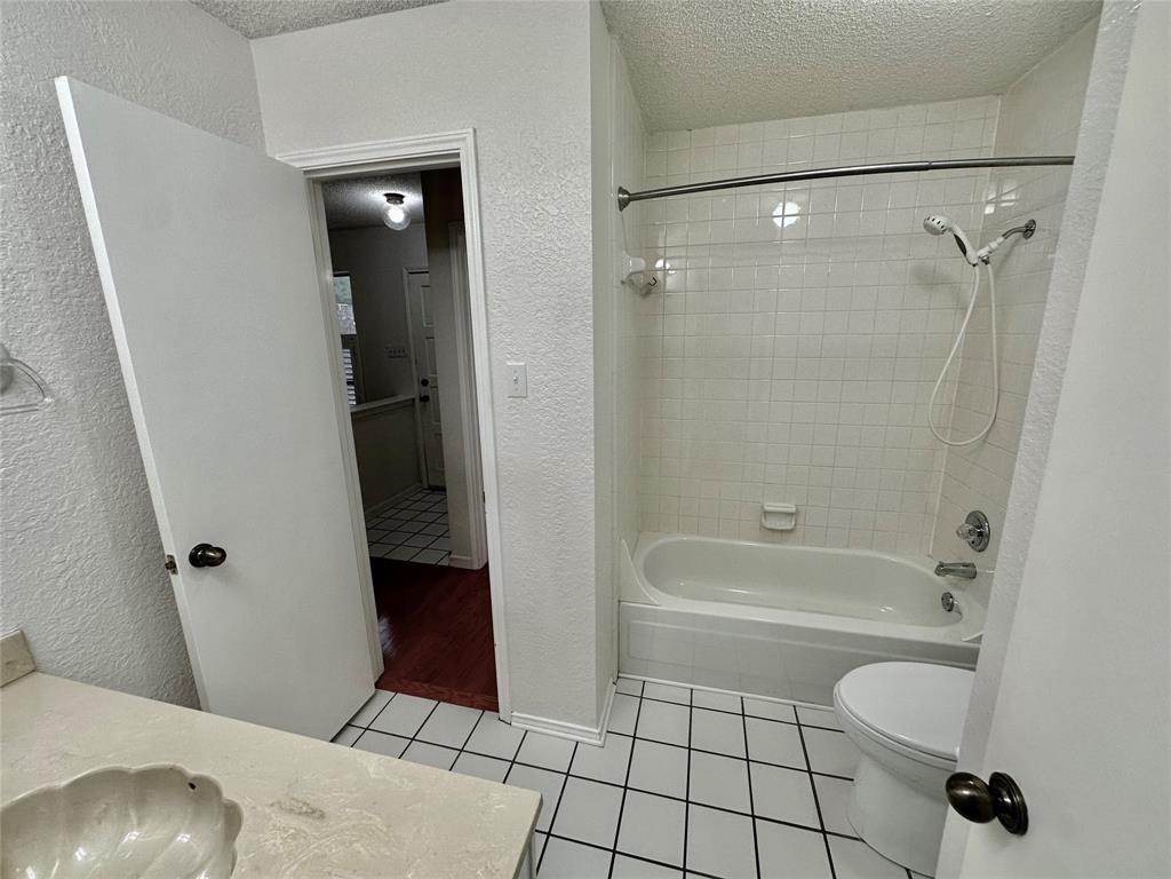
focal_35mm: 14
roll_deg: +0.9
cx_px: 586
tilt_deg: -13.6
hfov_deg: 102.1
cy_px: 440
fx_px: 474
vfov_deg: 85.7
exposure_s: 1/120
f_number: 2.2
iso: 160
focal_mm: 2.22
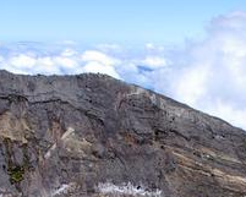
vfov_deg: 13.3
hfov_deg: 17.0
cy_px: 261
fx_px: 816
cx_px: 203
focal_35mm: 112
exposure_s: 1/250
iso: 100
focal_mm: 20
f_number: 8
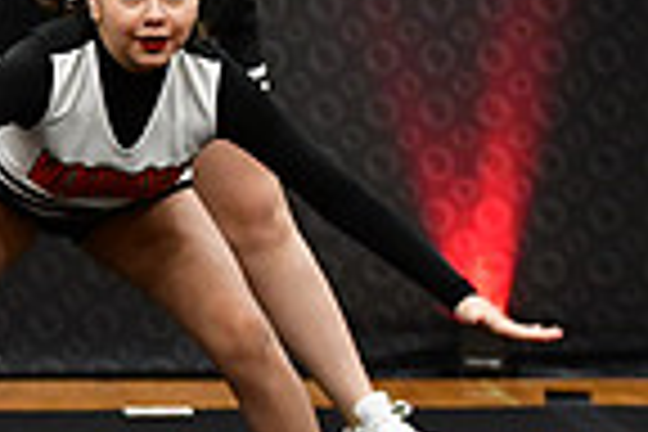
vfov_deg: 2.2
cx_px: -652
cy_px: 115
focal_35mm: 616
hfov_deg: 3.3
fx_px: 11087
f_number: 3.5
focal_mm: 102
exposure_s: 1/500
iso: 4000
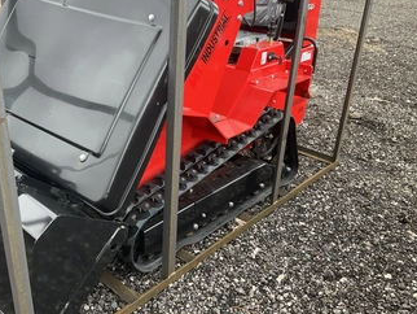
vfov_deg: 39.7
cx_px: 163
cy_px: 145
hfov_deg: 50.9
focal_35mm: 36
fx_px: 434
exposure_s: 1/122
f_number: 1.8
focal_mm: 3
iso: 25
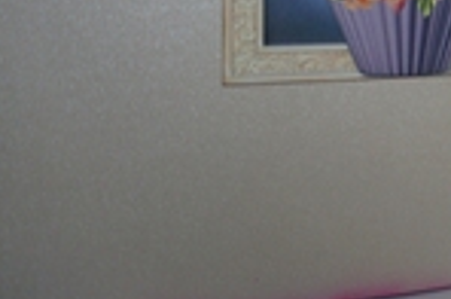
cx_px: 683
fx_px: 913
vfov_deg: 17.9
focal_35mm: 73
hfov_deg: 22.6
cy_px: -35
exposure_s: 1/160
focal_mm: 16
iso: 320
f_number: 4
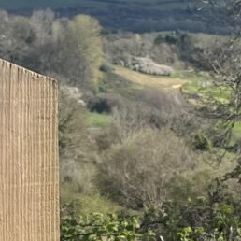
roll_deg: -1.0
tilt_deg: -9.0
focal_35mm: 178
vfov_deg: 9.8
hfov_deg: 9.8
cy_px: 236
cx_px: 135
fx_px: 1402
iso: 50
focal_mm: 5.1
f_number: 1.6
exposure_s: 1/2410
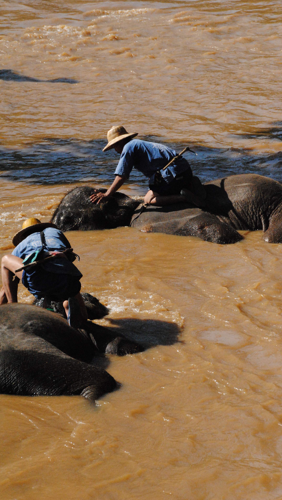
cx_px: 144
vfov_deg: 13.6
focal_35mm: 158
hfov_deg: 7.7
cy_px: 250
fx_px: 2100
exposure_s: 1/2000
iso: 1600
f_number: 11
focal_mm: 100
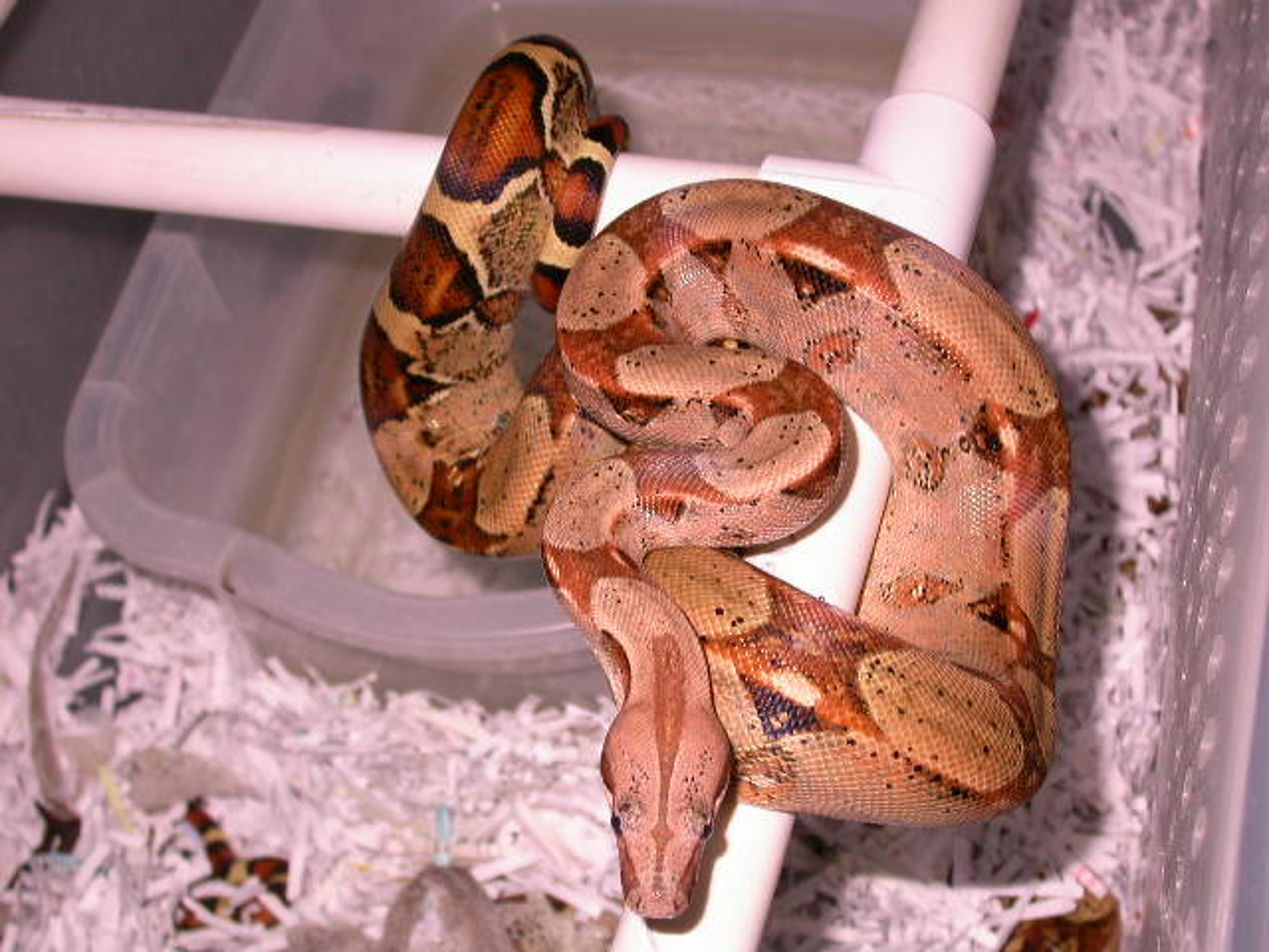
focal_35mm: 60
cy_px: 476
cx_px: 634
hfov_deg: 32.2
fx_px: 2200
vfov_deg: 24.4
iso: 100
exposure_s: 1/60.3
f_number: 3.1
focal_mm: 12.4
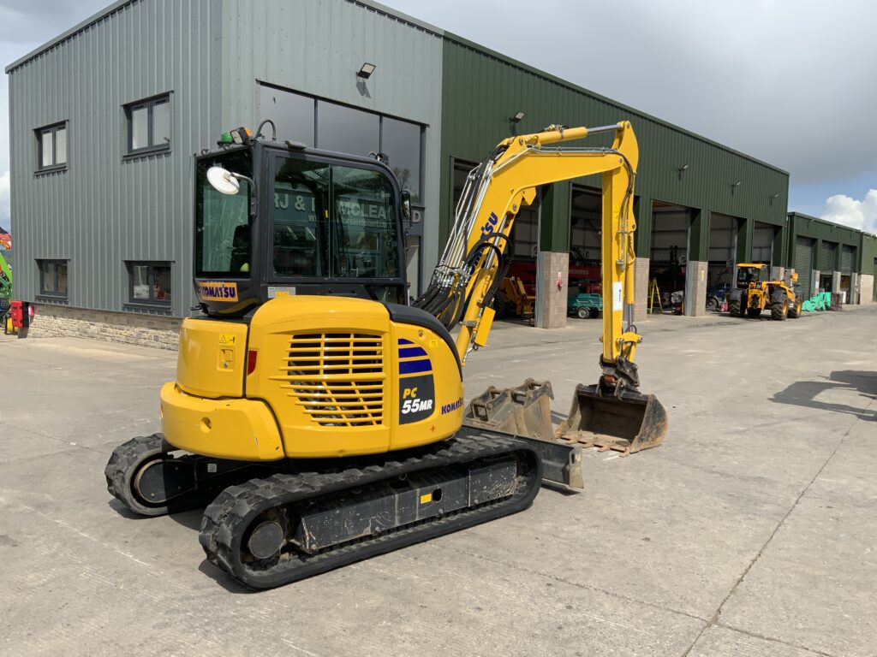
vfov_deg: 48.2
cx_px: 438
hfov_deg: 61.7
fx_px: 735
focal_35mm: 29
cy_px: 328
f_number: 1.8
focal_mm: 3
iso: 16
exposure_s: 1/2320
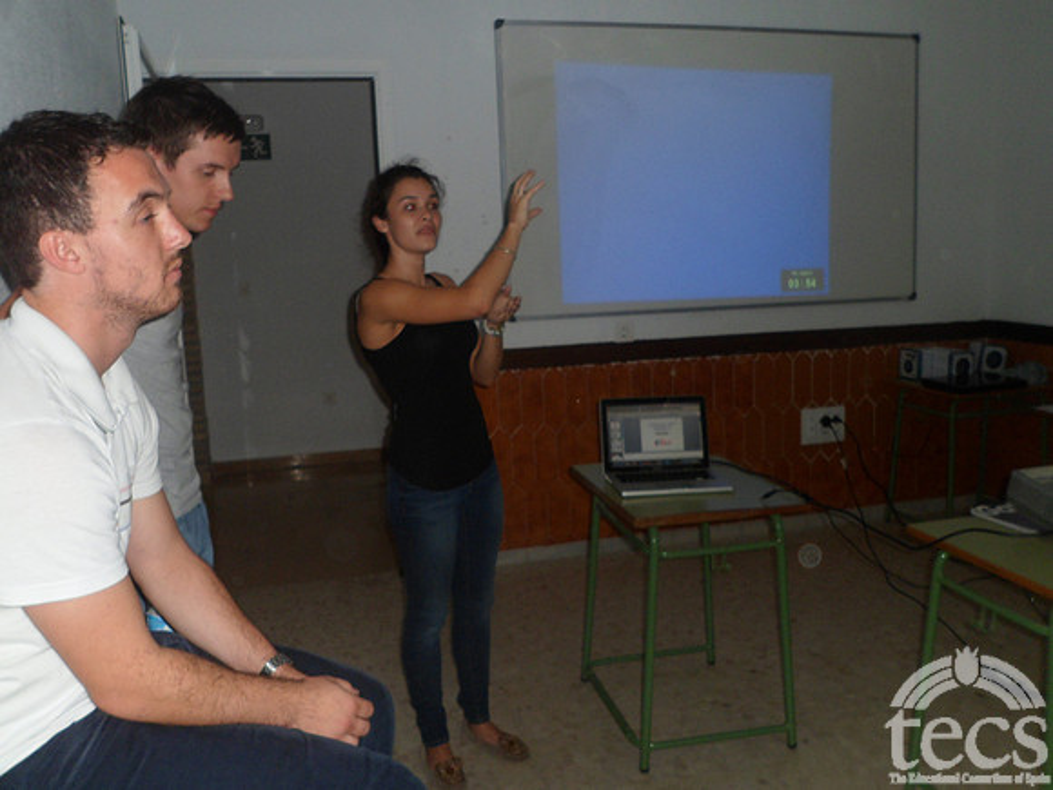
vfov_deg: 46.8
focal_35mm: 30
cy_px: 395
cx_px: 526
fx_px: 913
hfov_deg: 60.0
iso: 120
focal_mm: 5.7
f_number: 3.5
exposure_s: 1/45
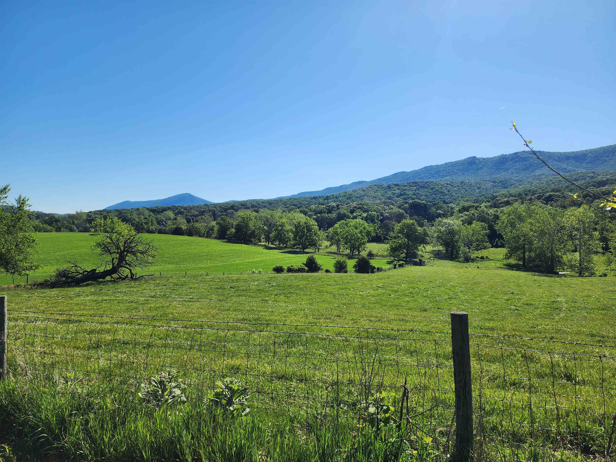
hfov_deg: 73.9
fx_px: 409
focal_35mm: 23
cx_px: 308
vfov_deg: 58.9
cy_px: 231
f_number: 1.8
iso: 12
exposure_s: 1/1369
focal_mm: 6.4
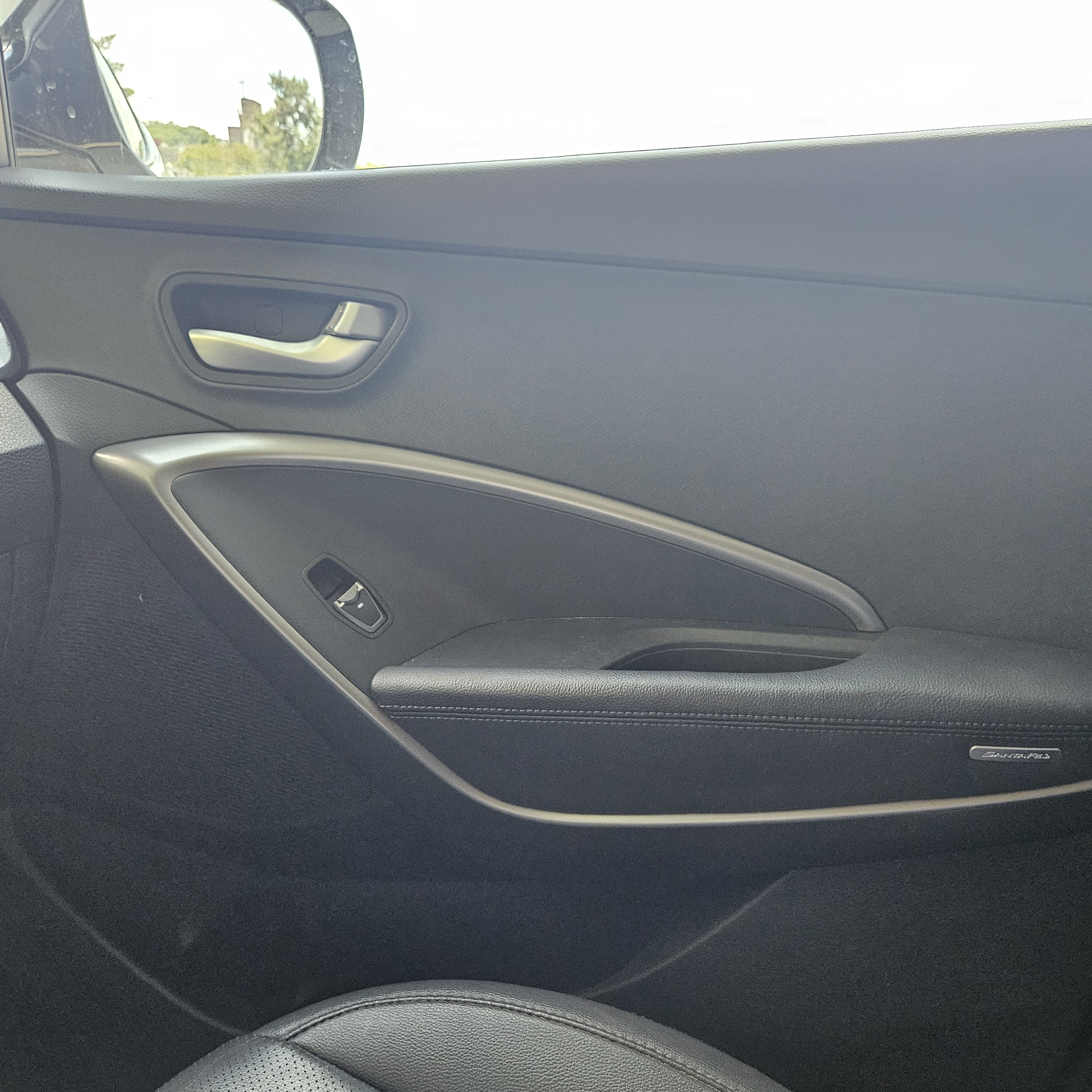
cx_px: 564
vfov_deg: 57.3
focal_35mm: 28
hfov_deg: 57.3
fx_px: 999
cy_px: 546
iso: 1000
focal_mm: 5.4
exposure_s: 1/120
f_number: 1.8
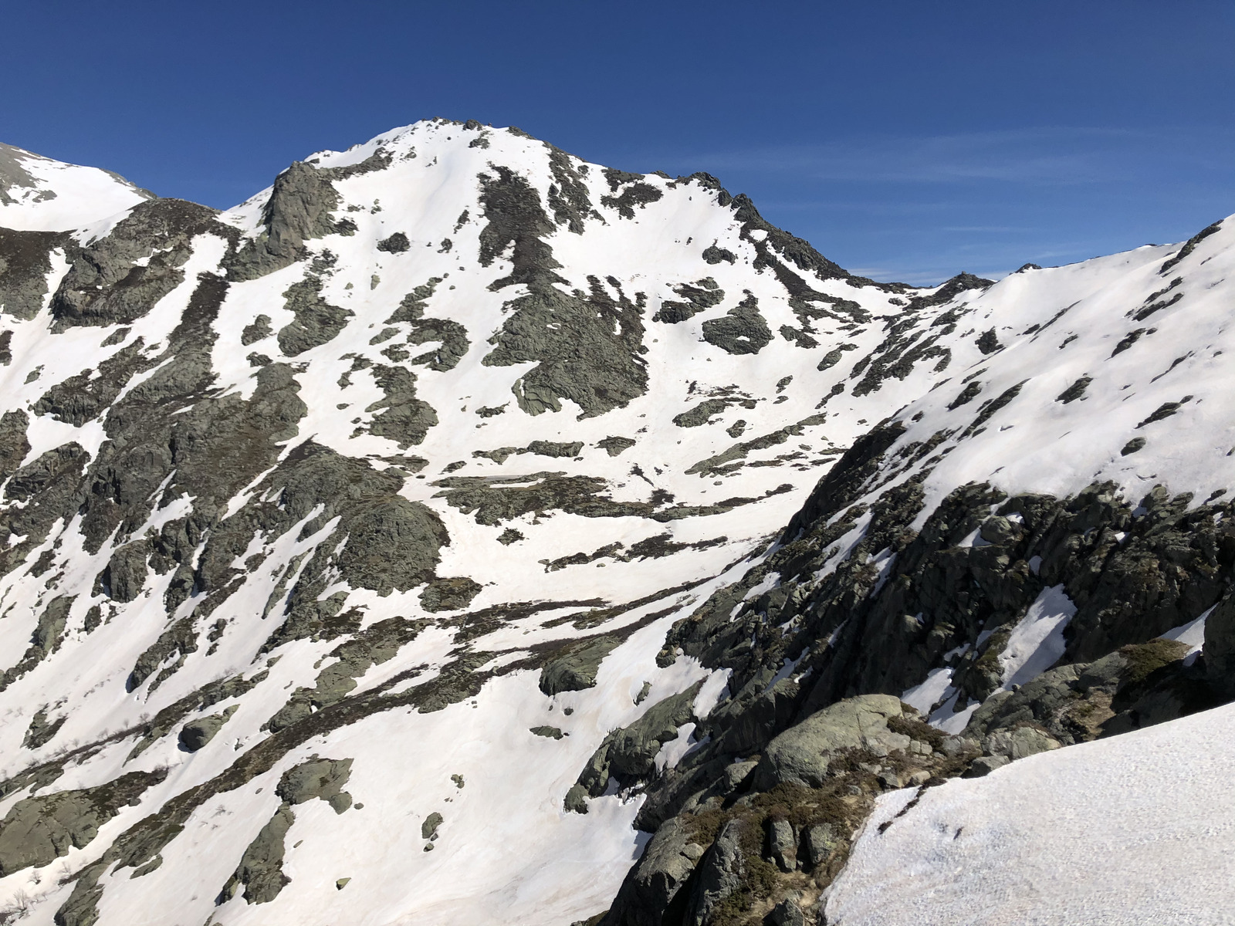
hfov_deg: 63.4
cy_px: 463
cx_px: 618
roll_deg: +1.4
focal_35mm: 28
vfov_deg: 49.7
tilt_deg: -5.1
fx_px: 999
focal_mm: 4
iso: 25
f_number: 1.8
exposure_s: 1/6024
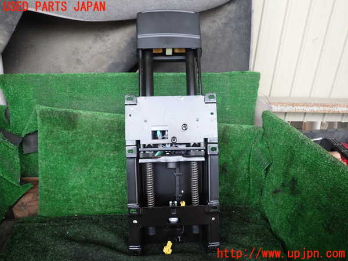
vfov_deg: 46.8
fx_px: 302
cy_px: 130
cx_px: 174
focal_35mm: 30
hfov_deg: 60.0
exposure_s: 1/125
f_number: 2.3
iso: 100
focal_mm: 5.4
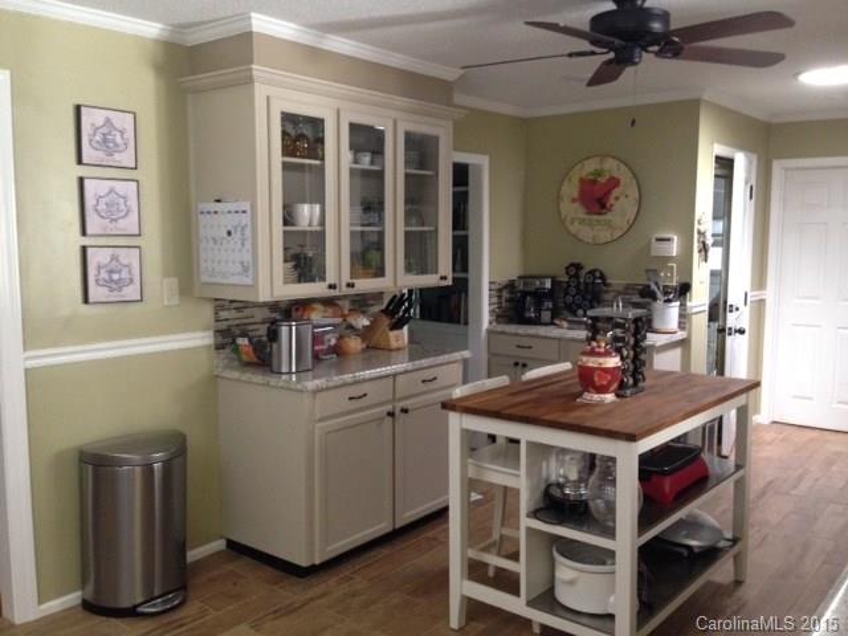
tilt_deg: -4.1
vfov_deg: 42.9
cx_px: 424
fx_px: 808
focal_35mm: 33
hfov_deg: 55.4
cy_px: 318
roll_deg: -0.4
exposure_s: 1/20
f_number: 2.4
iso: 250
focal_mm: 4.12
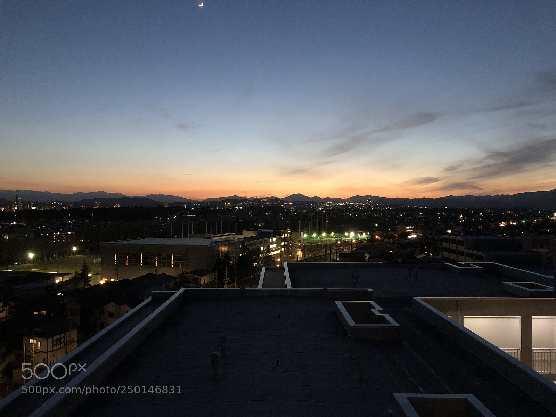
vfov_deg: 49.7
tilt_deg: +0.3
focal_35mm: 28
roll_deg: +0.3
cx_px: 278
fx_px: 450
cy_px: 208
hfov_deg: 63.4
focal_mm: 3.99
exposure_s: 1/4
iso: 100
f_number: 1.8
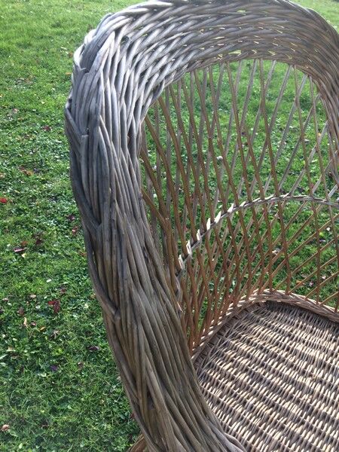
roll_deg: -2.4
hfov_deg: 48.2
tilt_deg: -36.2
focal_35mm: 29
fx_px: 379
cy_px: 226
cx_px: 170
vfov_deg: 61.7
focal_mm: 4.15
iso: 32
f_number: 2.2
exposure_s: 1/160
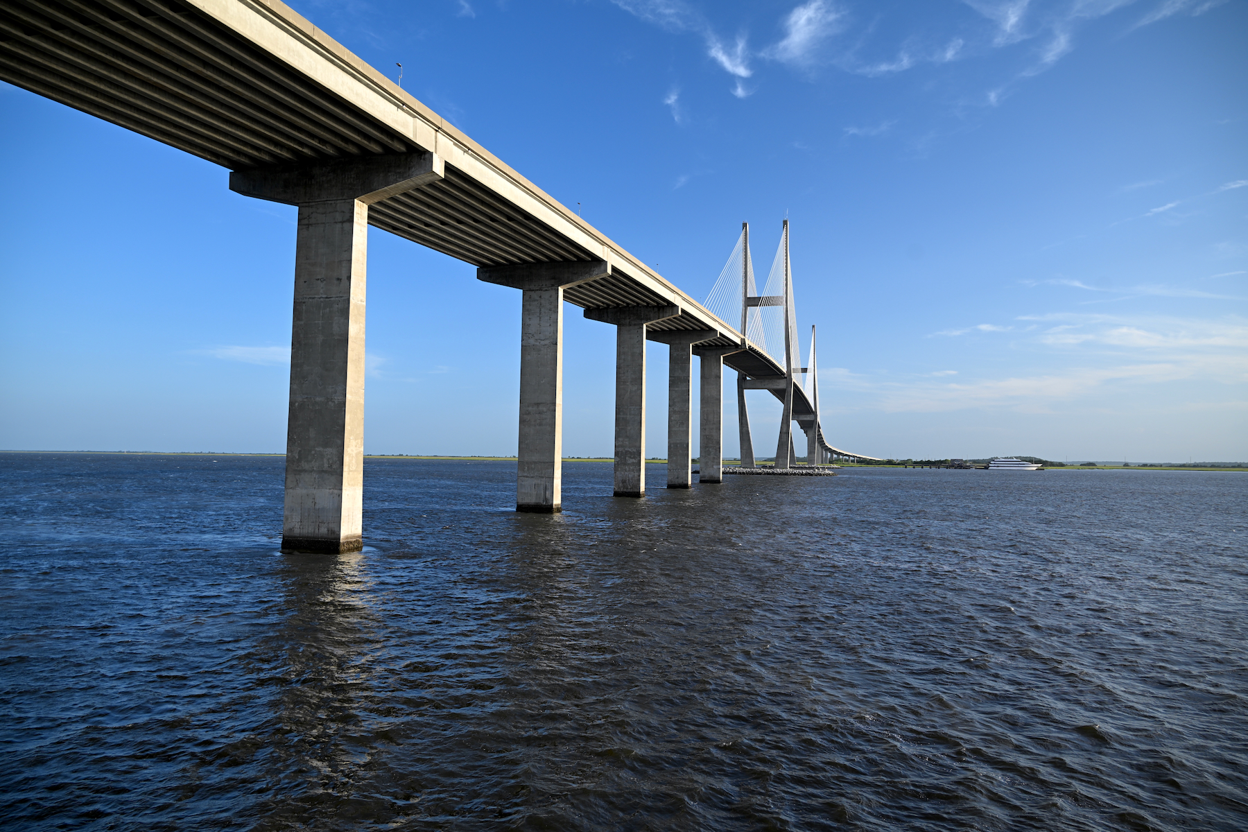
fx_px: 832
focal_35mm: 24
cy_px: 416
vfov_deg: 53.1
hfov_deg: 73.7
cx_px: 624
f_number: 5.6
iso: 100
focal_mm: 24
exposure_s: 1/125
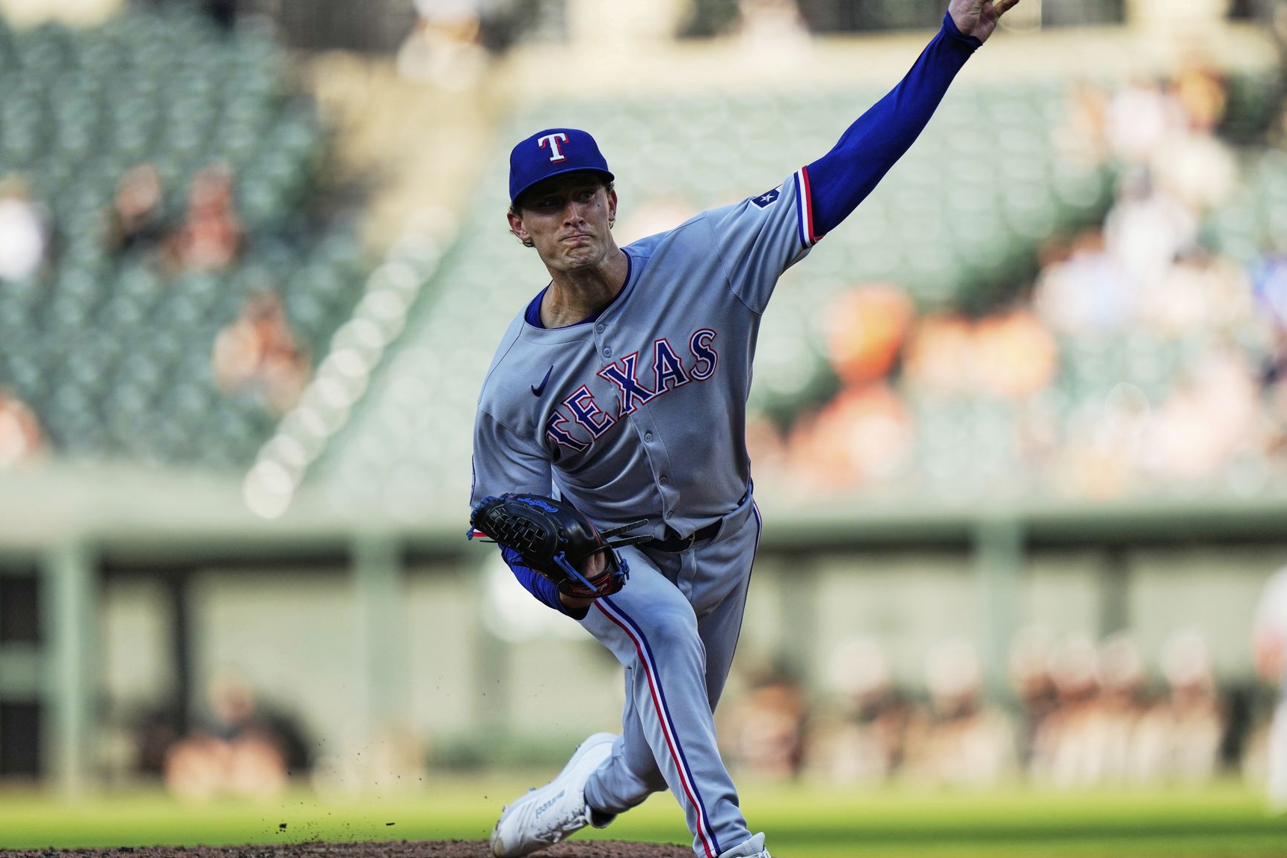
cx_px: 656
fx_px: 17014
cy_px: 451
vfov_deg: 2.9
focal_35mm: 476
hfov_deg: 4.3
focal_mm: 400
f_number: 2.8
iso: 400
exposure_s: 1/3200
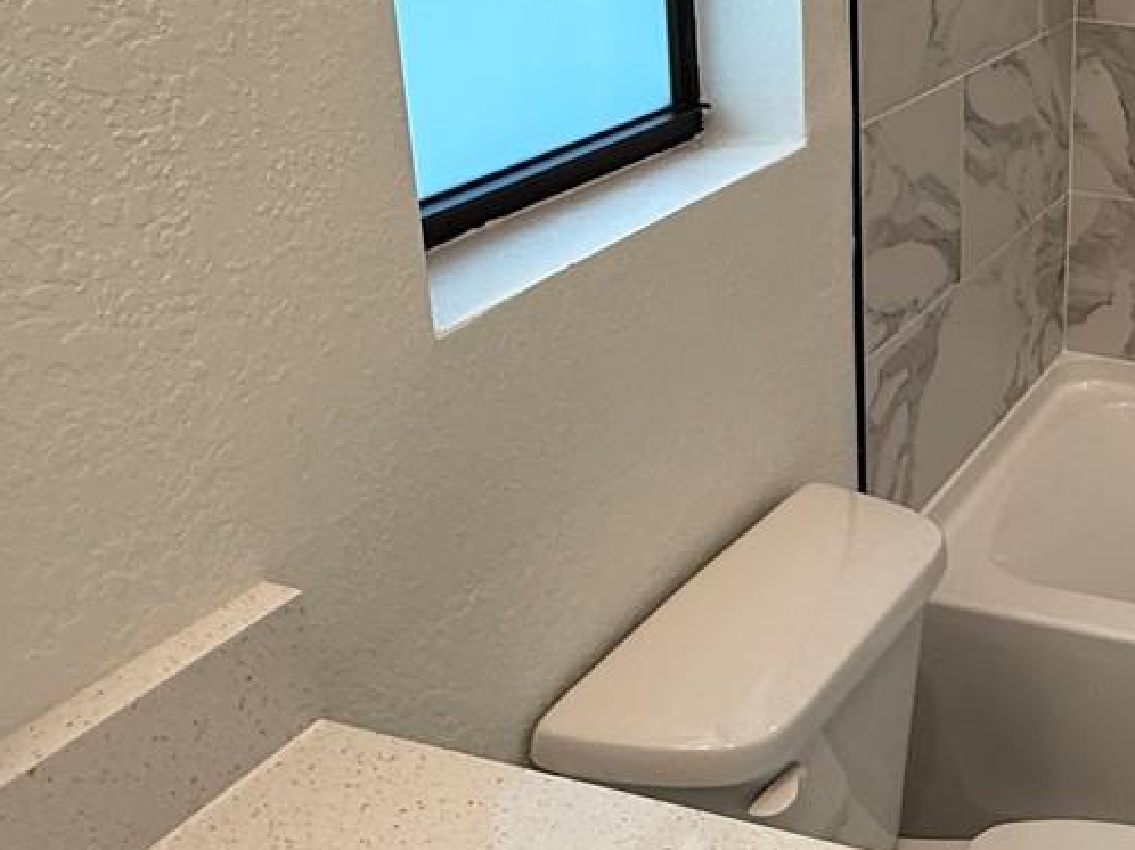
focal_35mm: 45
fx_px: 1475
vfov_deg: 31.6
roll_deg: -3.5
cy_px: 223
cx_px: 1197
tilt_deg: -17.7
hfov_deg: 36.7
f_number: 2.2
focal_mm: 2.22
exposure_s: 1/120
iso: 160
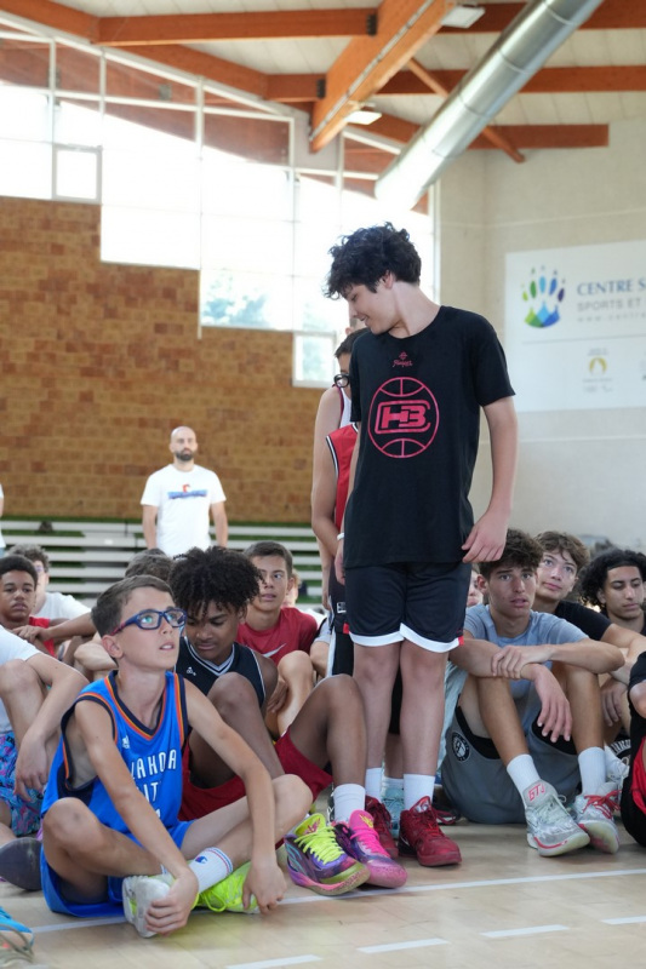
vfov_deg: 31.9
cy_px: 484
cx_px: 323
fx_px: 1696
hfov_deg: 21.6
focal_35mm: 63
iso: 2500
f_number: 2.8
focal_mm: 42
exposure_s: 1/400
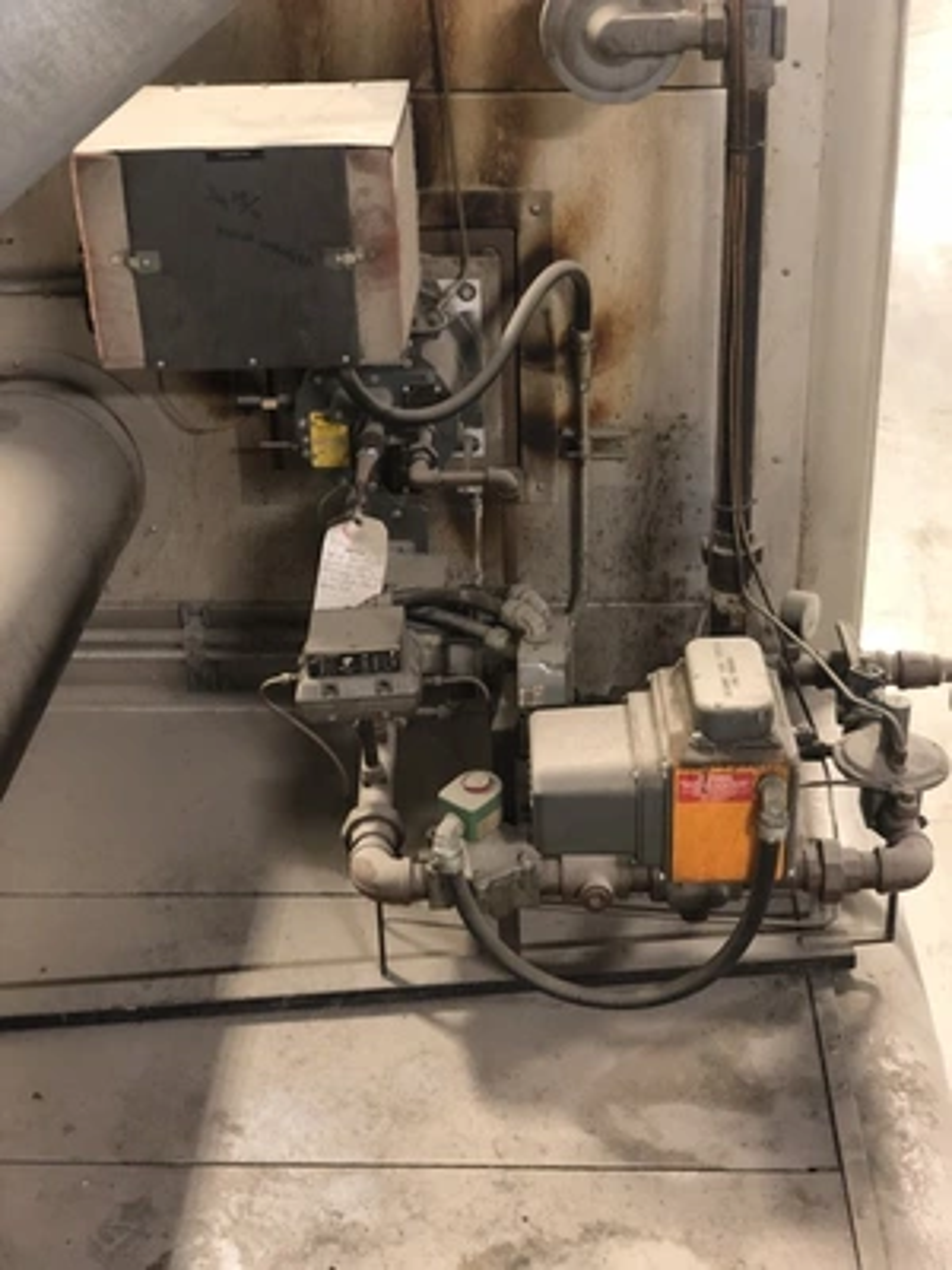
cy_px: 635
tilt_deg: -27.5
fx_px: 1907
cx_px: 476
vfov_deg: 36.8
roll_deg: +0.2
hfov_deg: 28.0
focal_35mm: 52
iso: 160
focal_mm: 6
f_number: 2.4
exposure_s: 1/15
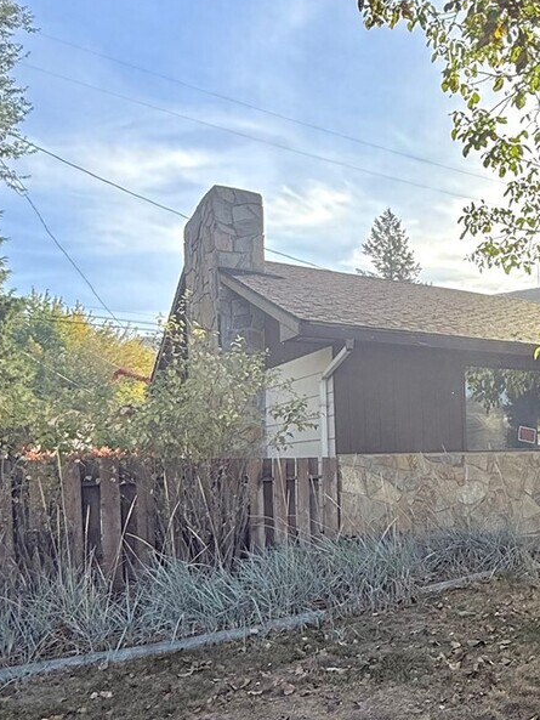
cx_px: 504
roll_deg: +1.5
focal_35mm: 34
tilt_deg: -0.9
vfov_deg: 53.0
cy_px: 477
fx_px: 707
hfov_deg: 38.4
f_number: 2.2
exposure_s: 1/1068
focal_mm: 2.22
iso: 50
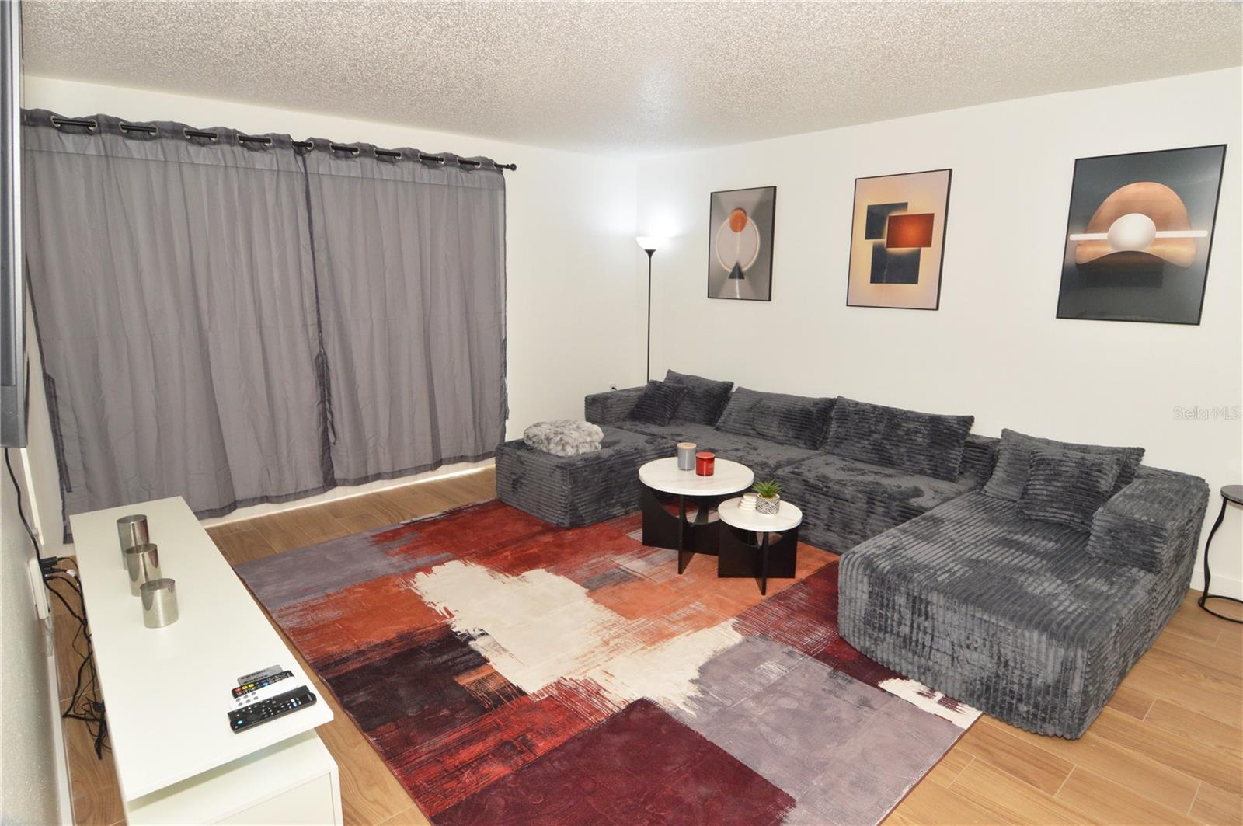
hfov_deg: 90.1
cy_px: 413
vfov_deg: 67.3
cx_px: 622
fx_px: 621
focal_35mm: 18
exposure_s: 1/60
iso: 800
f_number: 9
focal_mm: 12
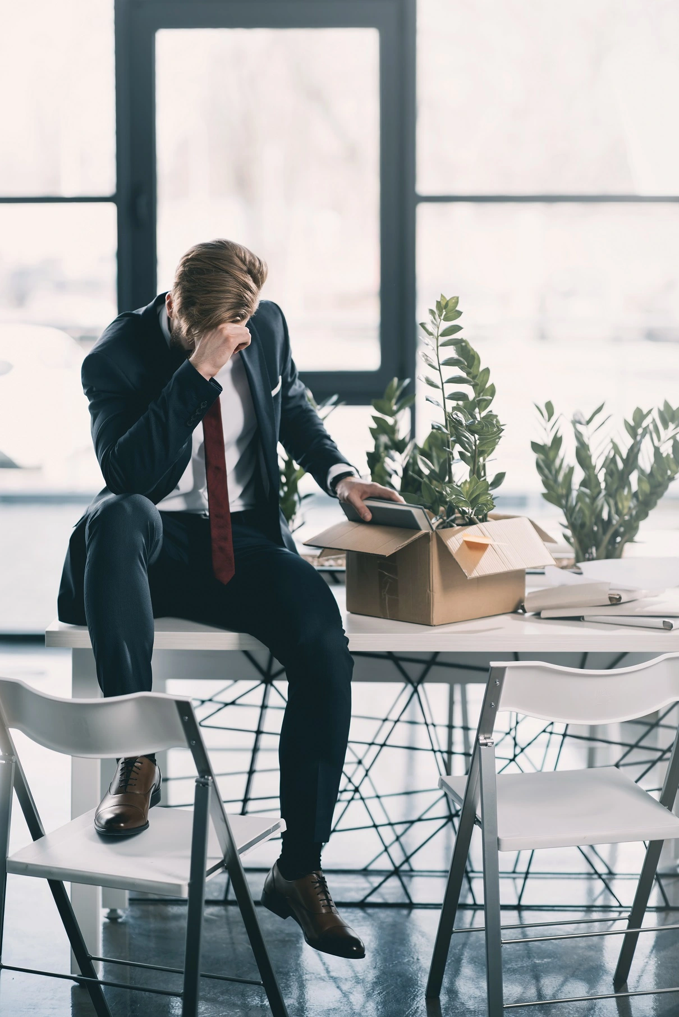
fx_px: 2402
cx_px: 340
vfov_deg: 23.9
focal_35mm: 85
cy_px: 508
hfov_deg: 16.1
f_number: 1.8
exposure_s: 1/160
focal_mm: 85
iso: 100
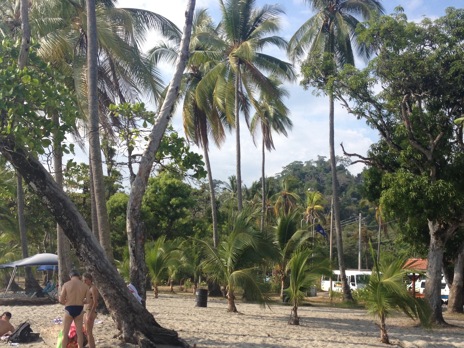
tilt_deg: -0.5
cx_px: 249
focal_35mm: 49
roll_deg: -1.7
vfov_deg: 29.4
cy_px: 243
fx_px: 657
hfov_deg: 38.9
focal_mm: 4.28
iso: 50
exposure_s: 1/1453
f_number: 2.4
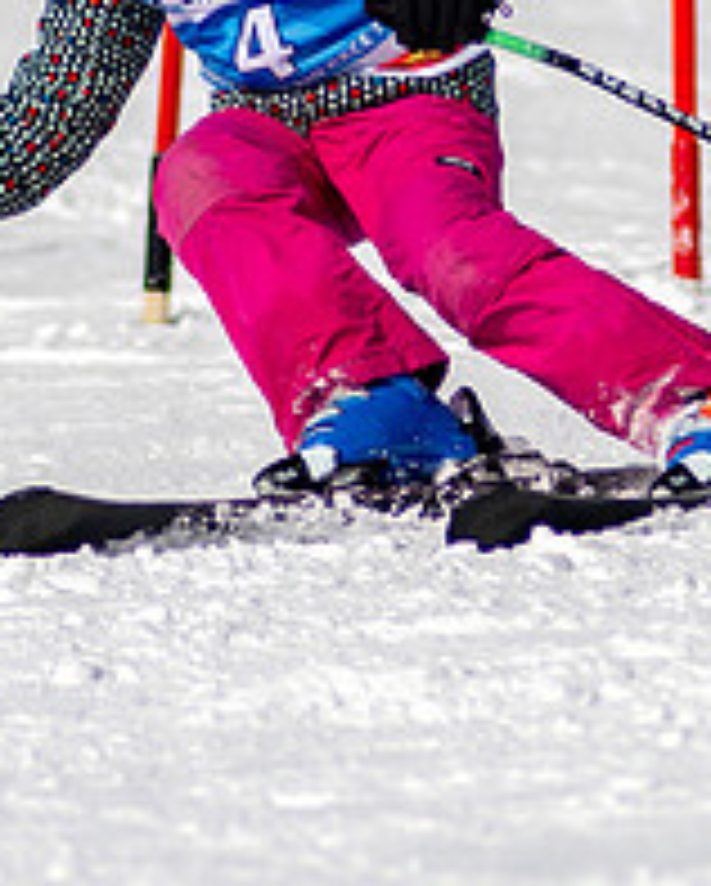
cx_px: 393
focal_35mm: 1581
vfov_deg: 1.2
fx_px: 41522
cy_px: 196
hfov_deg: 1.0
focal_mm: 300
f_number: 2.8
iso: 100
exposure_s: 1/6400
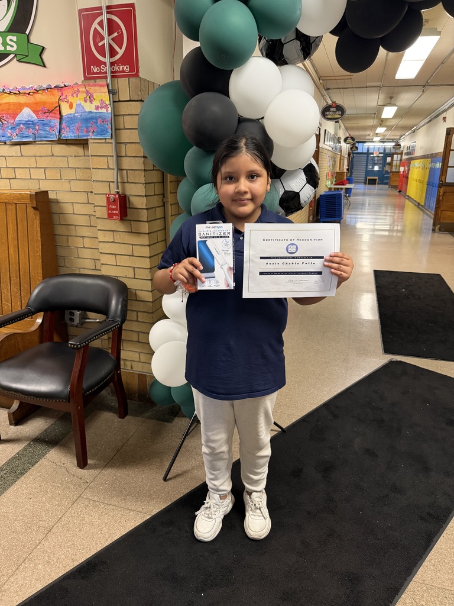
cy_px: 303
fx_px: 420
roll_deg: -0.5
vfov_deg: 71.6
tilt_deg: -18.3
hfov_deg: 56.8
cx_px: 227
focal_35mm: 24
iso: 400
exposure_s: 1/60
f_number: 1.78
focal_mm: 6.76
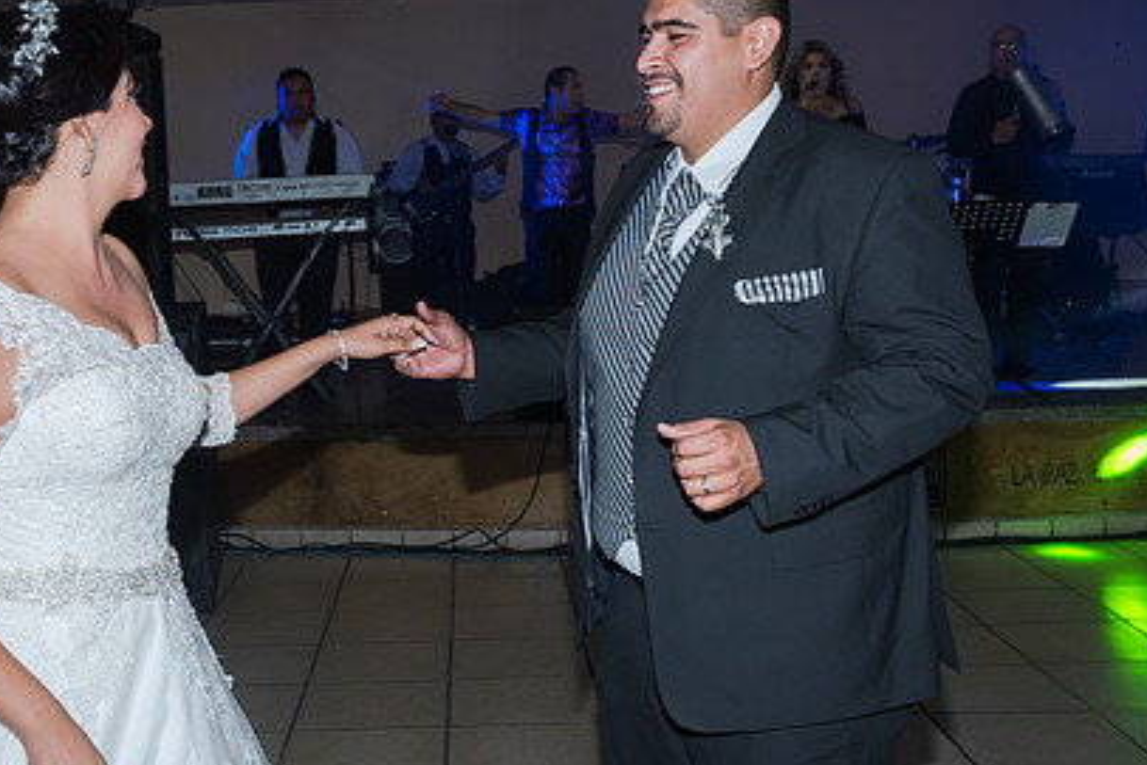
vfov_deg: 26.9
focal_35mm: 50
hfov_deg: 39.3
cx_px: 415
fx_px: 1594
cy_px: 295
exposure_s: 1/100
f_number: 5.6
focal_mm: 35
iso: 640
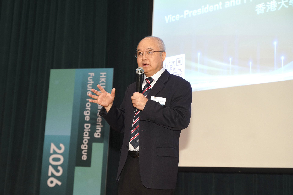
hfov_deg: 34.5
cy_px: 98
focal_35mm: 58
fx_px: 472
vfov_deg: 23.4
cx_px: 146
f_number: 4
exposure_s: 1/160
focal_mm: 58
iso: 2000
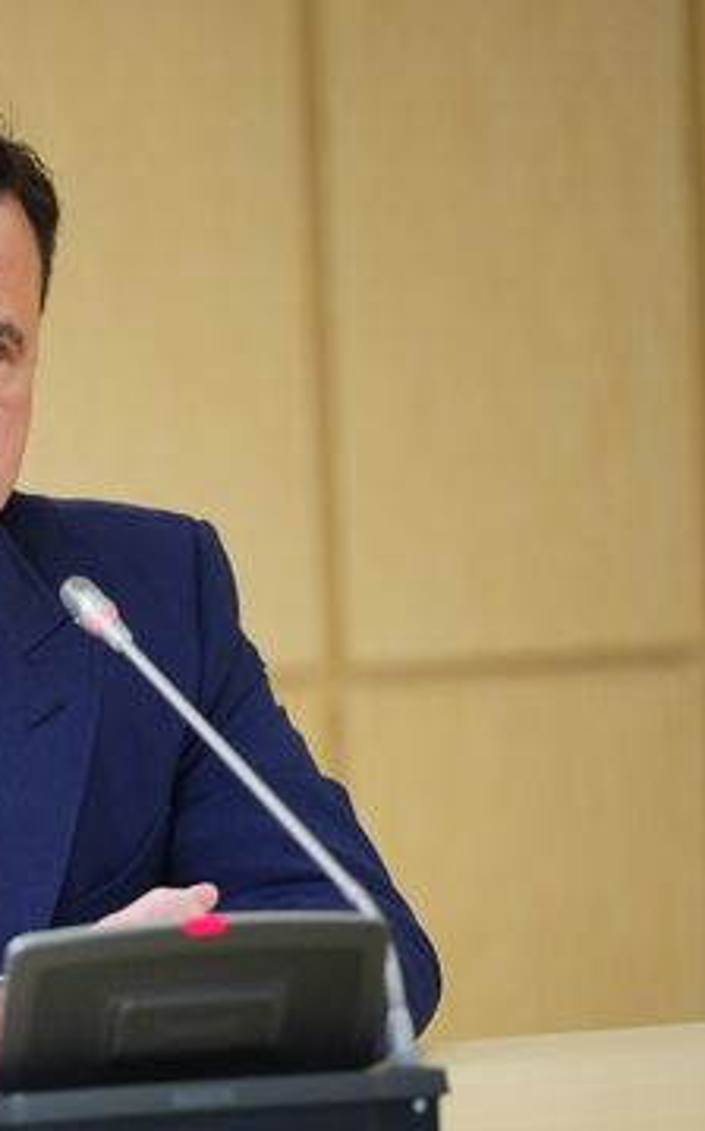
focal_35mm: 397
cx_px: -105
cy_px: 709
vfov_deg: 5.3
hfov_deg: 3.3
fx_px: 12219
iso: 2000
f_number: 2.8
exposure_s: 1/250
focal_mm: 200
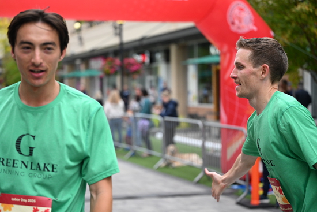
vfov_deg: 19.5
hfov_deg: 28.8
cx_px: 158
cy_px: 106
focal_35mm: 70
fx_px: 617
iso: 1600
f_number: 2.8
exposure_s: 1/1250
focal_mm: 70
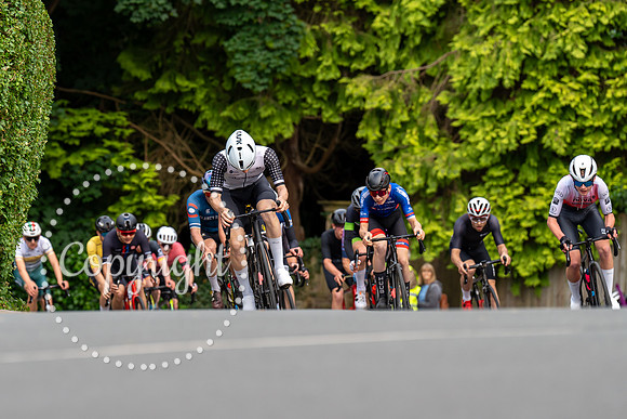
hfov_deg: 9.2
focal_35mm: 224
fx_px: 3894
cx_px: 233
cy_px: 179
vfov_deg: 6.1
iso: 400
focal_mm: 178
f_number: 4
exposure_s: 1/800
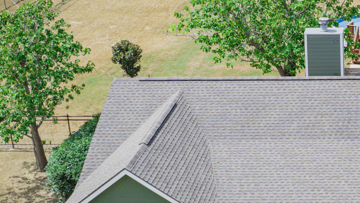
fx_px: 573
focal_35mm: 60
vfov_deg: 20.0
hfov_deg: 29.9
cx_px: 430
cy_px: 115
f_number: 2.8
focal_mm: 8.38
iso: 120
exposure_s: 1/2000
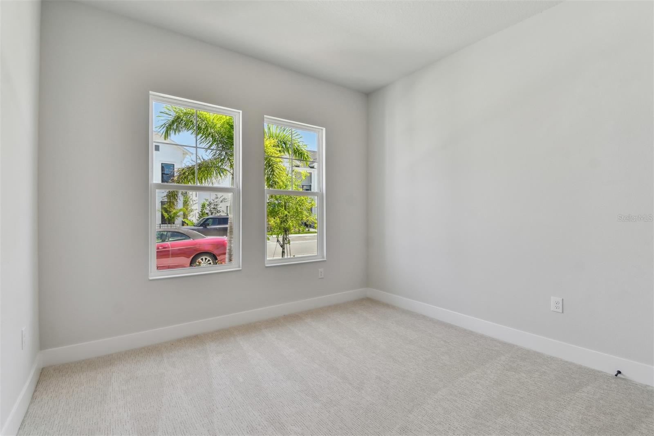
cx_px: 327
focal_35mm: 15
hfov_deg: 100.4
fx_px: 272
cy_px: 218
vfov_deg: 77.3
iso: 100
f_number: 7.1
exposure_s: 1/100
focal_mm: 10
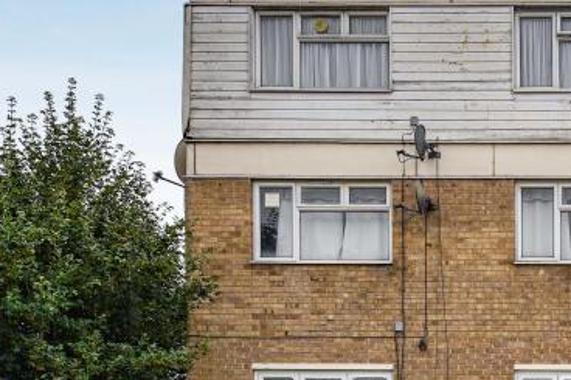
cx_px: 582
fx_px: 618
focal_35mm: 39
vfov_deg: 33.2
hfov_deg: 42.3
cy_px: 306
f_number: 7.1
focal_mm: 14
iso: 200
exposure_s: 1/125
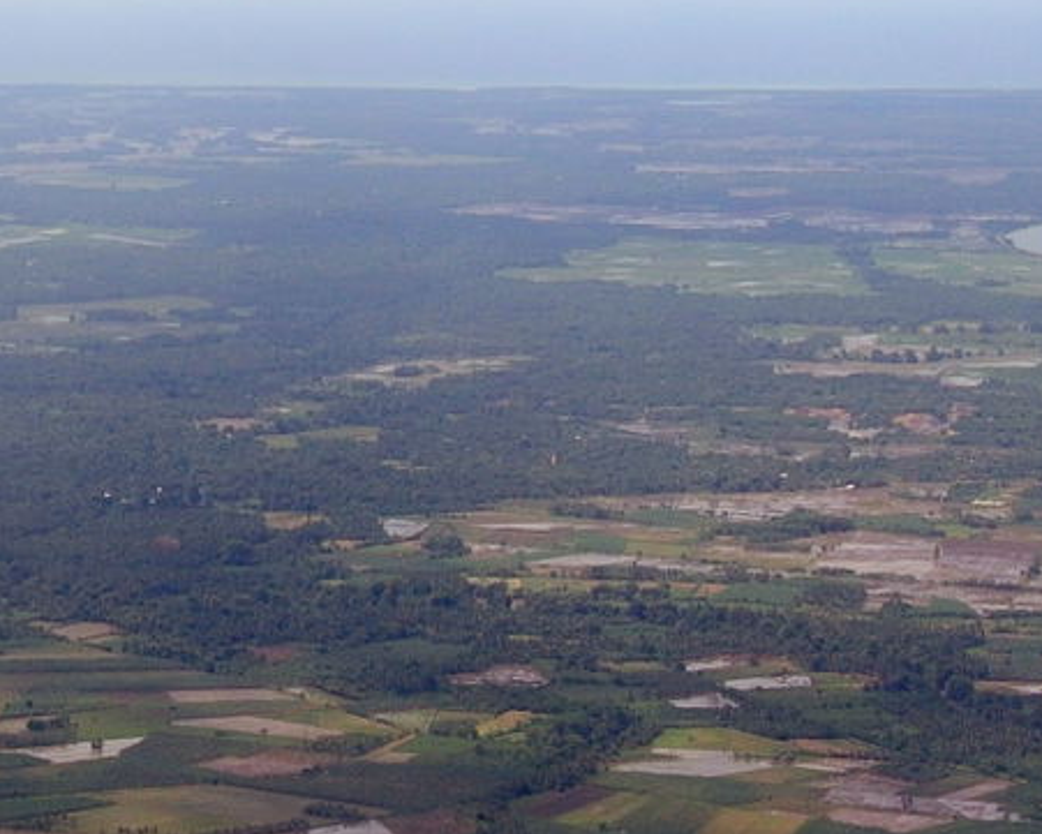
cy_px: 586
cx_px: -152
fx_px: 4195
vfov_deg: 11.3
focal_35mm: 136
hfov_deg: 13.8
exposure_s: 1/400
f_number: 5.6
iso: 100
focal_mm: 12.7
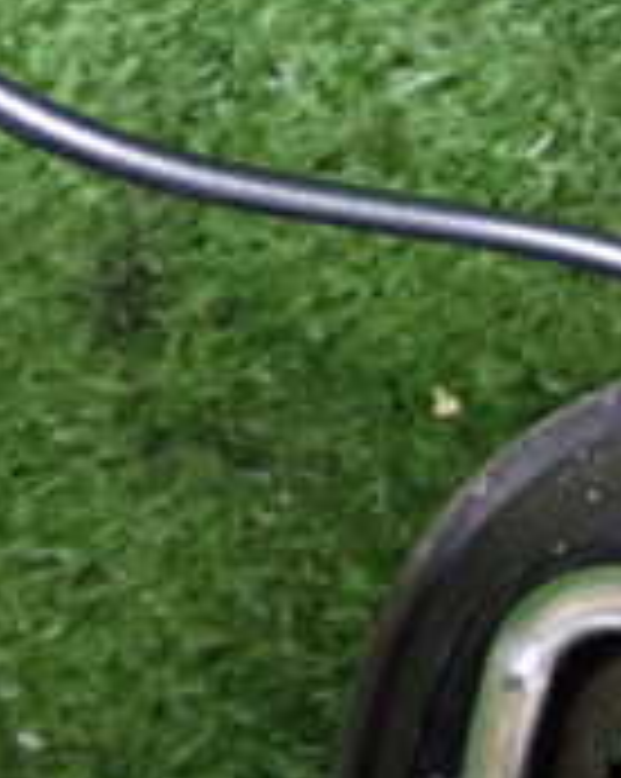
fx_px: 3199
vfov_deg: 13.8
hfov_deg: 10.4
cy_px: 661
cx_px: 1116
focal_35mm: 139
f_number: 2.8
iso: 640
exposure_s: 1/40
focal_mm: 7.31
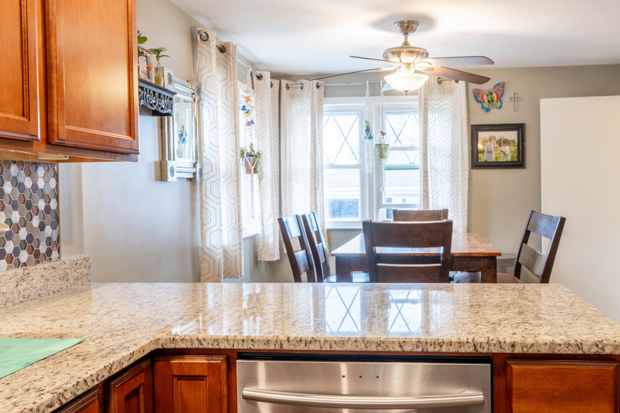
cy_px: 206
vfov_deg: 39.9
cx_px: 364
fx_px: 568
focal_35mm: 33
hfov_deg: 56.9
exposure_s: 1/13
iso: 160
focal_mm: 17
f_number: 8
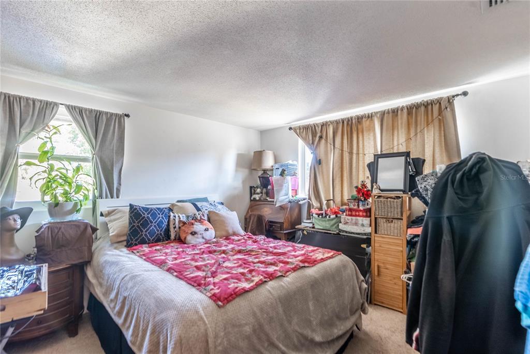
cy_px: 177
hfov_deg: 96.7
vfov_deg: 73.8
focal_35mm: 16
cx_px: 265
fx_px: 236
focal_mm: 16
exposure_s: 1/8
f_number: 8
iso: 500
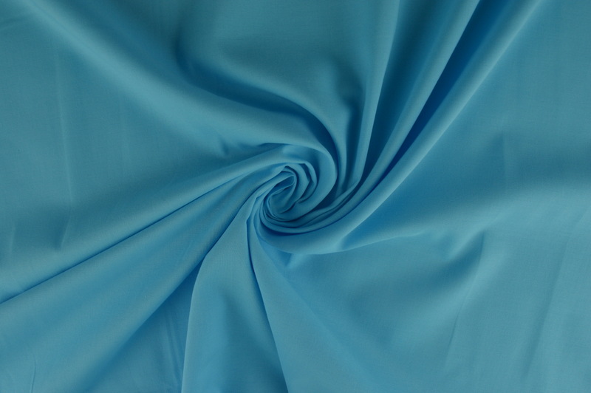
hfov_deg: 67.4
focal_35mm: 27
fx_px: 443
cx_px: 296
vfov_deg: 47.9
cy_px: 196
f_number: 9
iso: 400
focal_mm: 18
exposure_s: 1/250
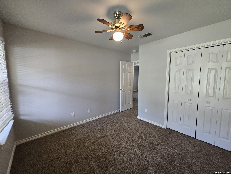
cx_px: 116
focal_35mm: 13
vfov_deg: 89.9
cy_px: 87
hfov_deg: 106.2
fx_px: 87
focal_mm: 2.2
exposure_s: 1/60
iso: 320
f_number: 2.2
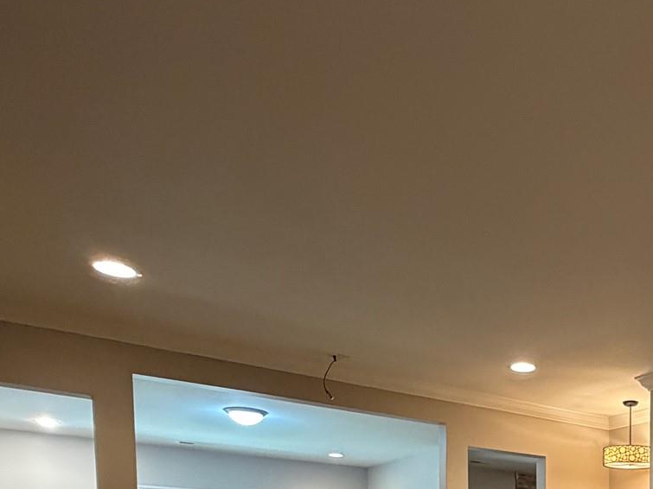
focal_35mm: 38
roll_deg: +0.4
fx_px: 717
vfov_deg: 30.4
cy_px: 625
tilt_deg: -3.6
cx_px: 630
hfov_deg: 43.2
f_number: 2.2
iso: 640
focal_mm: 2.22
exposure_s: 1/60
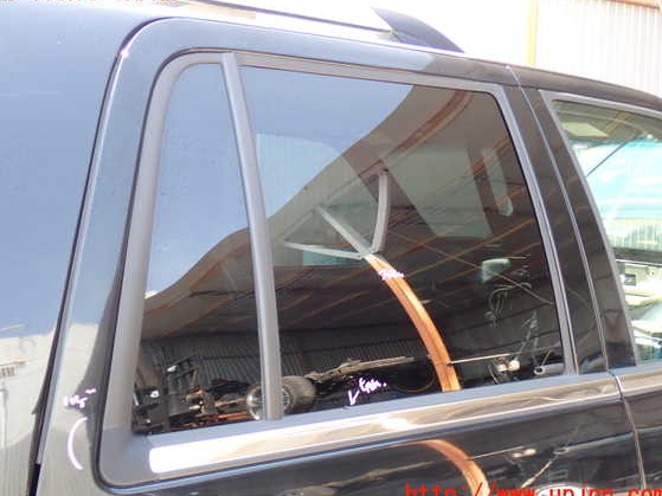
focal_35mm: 44
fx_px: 841
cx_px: 317
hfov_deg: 42.9
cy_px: 244
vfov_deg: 32.9
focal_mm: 7.31
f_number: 2.8
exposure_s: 1/80
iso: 200
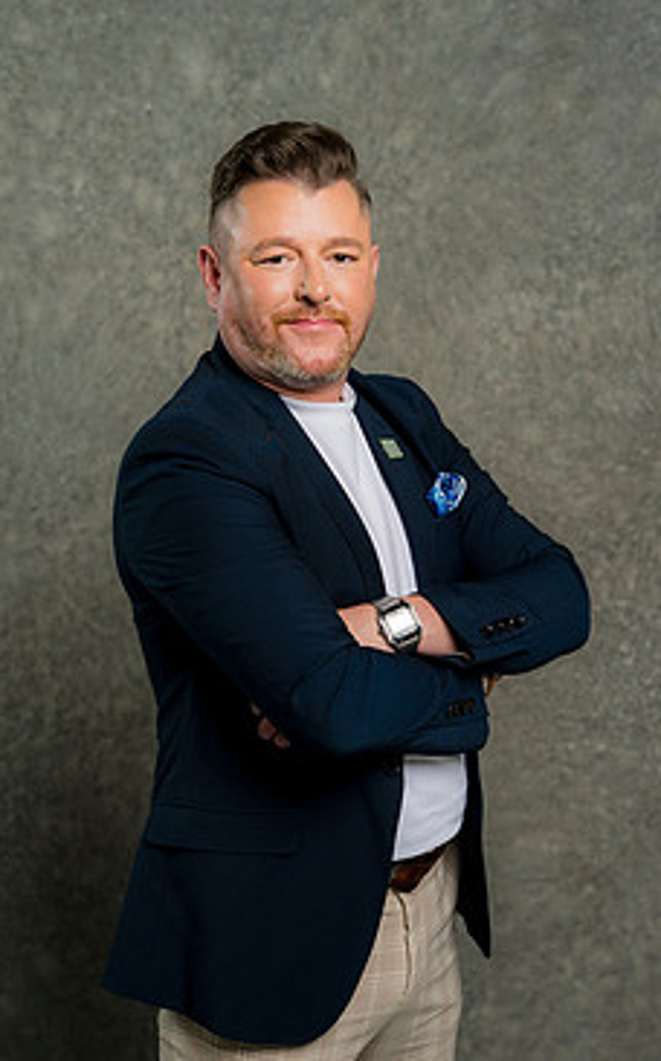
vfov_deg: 29.7
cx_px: 284
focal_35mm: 69
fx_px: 1993
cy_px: 626
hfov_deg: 18.8
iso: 125
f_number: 4
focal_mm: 55
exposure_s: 1/160
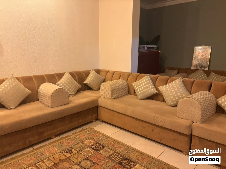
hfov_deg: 67.3
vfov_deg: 53.1
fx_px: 170
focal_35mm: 26
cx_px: 113
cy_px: 84
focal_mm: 5.96
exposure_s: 1/50
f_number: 1.6
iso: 400
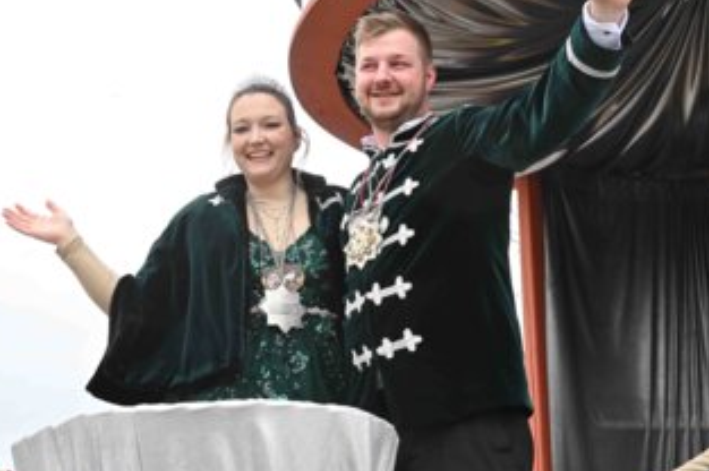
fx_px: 1259
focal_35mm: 64
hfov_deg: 31.4
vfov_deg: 21.2
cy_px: 290
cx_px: 396
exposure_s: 1/400
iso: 2500
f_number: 10
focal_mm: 50
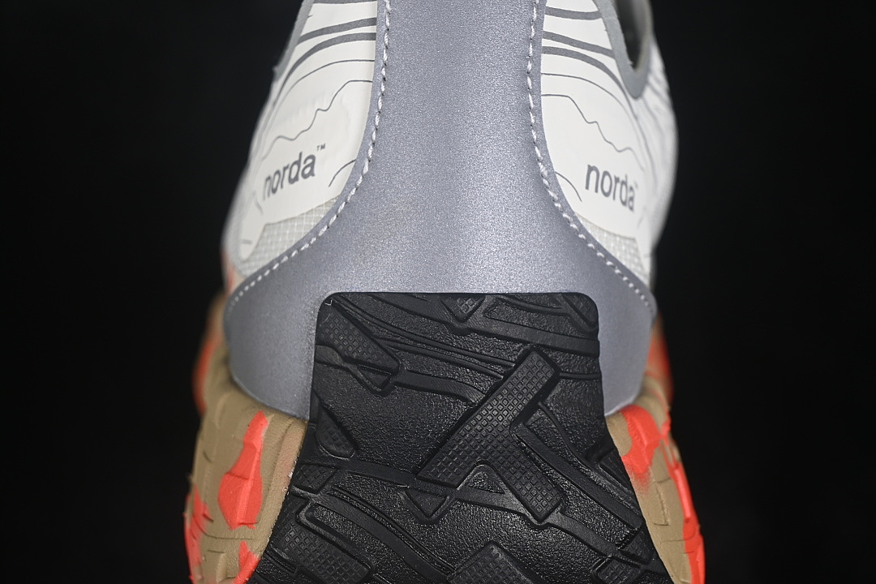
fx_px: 1825
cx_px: 438
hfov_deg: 27.0
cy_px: 292
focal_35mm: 75
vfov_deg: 18.2
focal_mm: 50
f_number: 7.1
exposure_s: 1/80
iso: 160
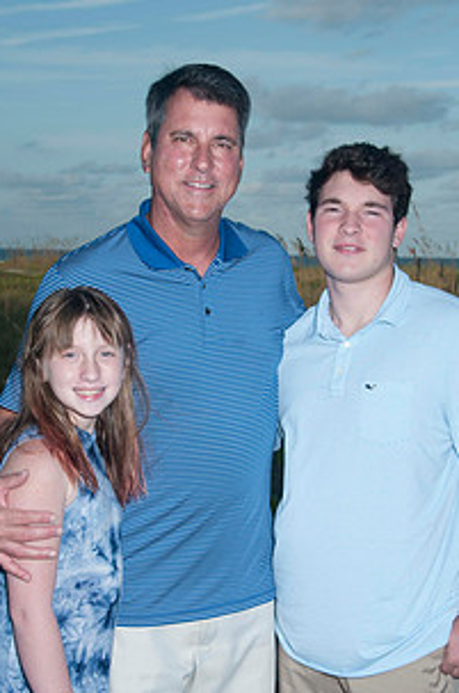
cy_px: 405
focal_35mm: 78
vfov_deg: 26.0
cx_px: 236
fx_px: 1497
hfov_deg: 17.4
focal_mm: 35
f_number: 9
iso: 100
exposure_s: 1/250
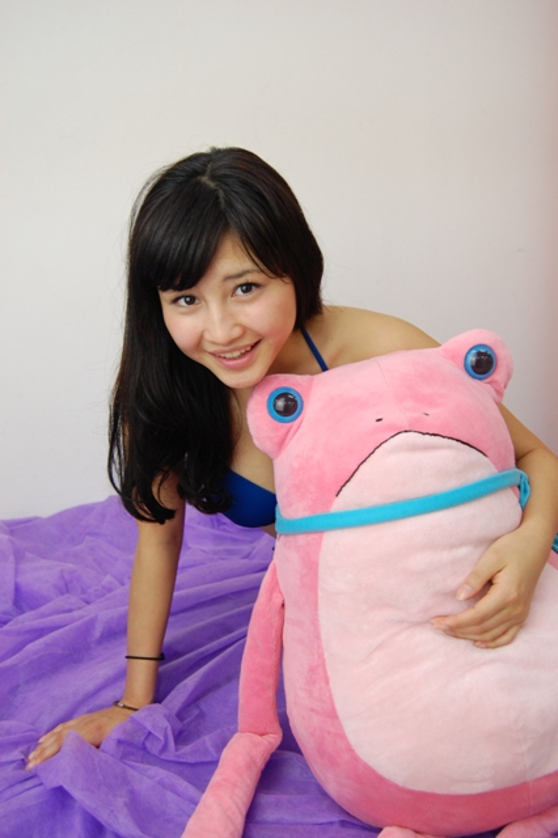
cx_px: 279
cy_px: 419
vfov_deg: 55.1
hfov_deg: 38.3
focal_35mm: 34
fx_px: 803
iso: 400
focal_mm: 23
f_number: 4.5
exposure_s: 1/80
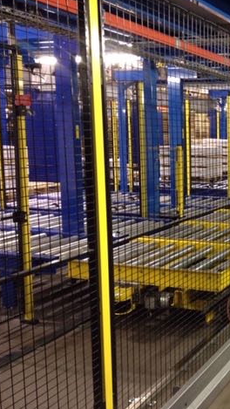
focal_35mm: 52
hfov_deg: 21.6
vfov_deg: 39.9
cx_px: 266
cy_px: 203
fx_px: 563
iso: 200
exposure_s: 1/20
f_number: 2.4
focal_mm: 4.28
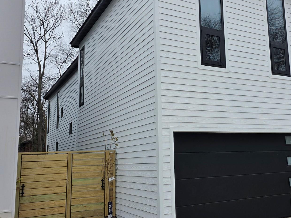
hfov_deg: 48.6
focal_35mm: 38
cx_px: 180
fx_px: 319
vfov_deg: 37.7
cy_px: 98
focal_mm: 6.3
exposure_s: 1/359
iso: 32
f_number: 1.7
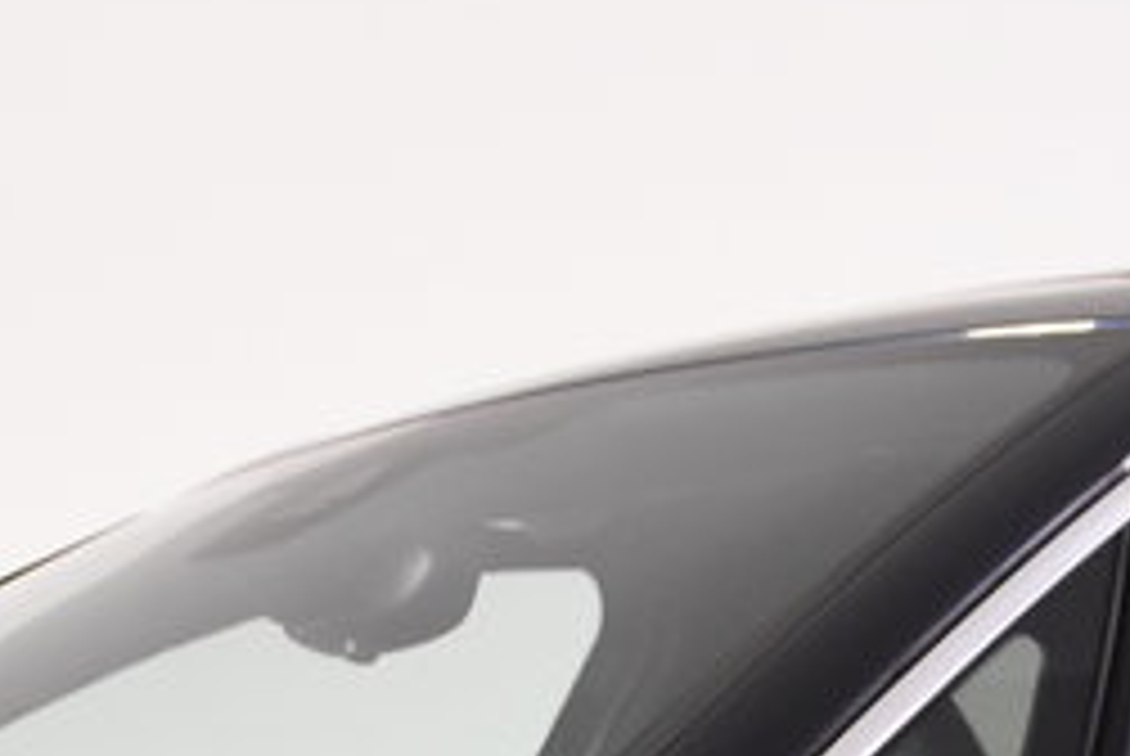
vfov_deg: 7.7
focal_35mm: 168
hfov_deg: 12.2
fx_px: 5279
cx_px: 356
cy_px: 1672
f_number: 4
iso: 1600
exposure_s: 1/60
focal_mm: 22
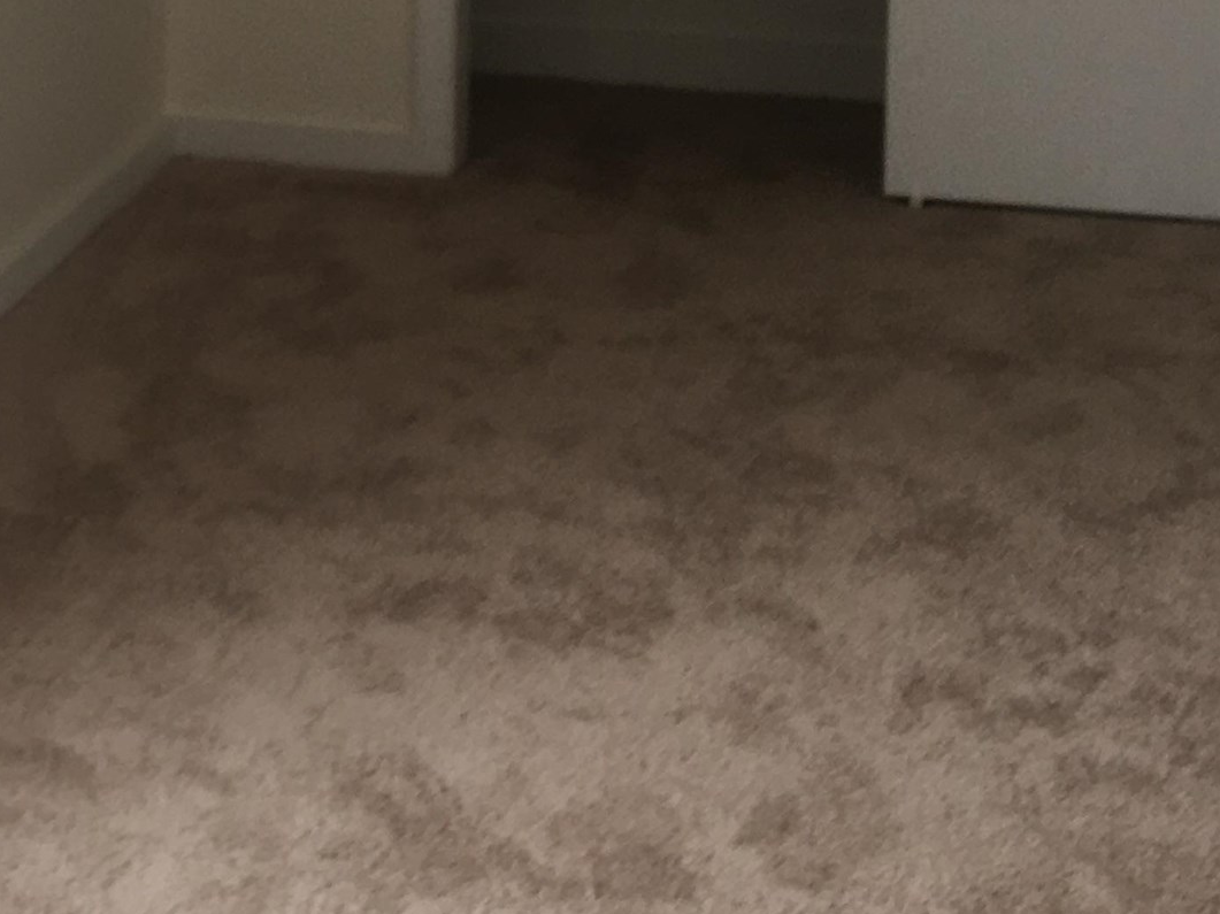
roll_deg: +0.4
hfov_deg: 22.7
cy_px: -184
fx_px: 2959
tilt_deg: -10.3
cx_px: 99
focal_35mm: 84
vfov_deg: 16.8
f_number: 2.2
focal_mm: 4.15
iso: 25
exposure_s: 1/30
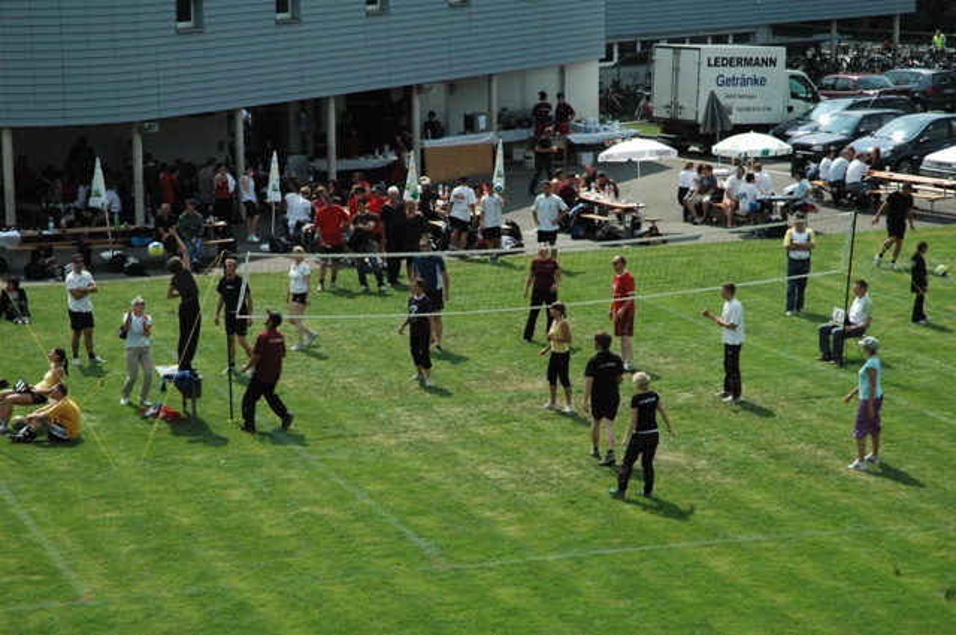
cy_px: 318
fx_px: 2785
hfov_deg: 19.5
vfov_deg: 13.0
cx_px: 478
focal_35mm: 105
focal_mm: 70
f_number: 16
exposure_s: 1/1000
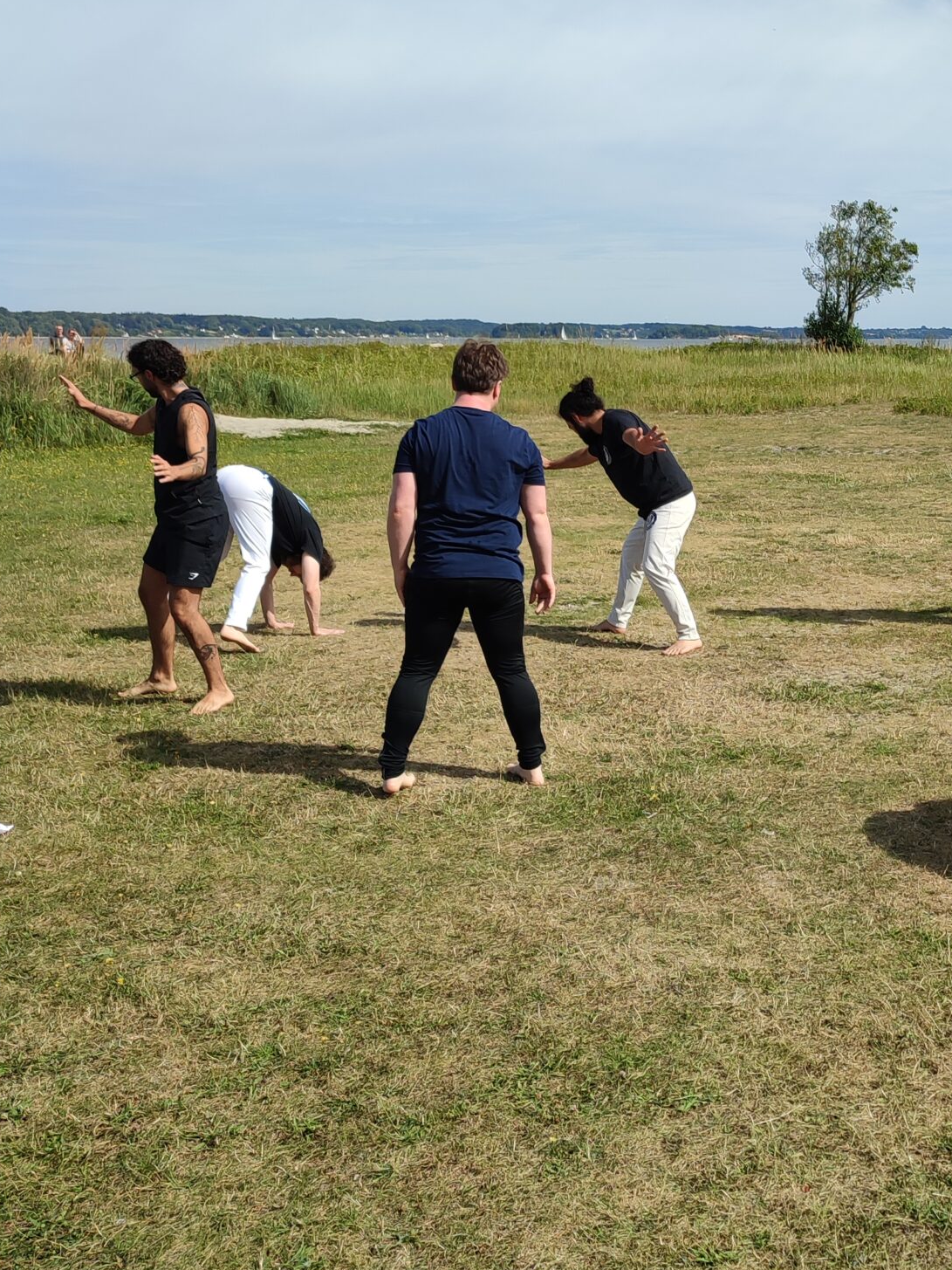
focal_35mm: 44
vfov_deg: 42.9
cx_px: 811
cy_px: 549
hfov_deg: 31.7
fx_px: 1614
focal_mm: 6.04
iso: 50
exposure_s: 1/670
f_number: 1.9
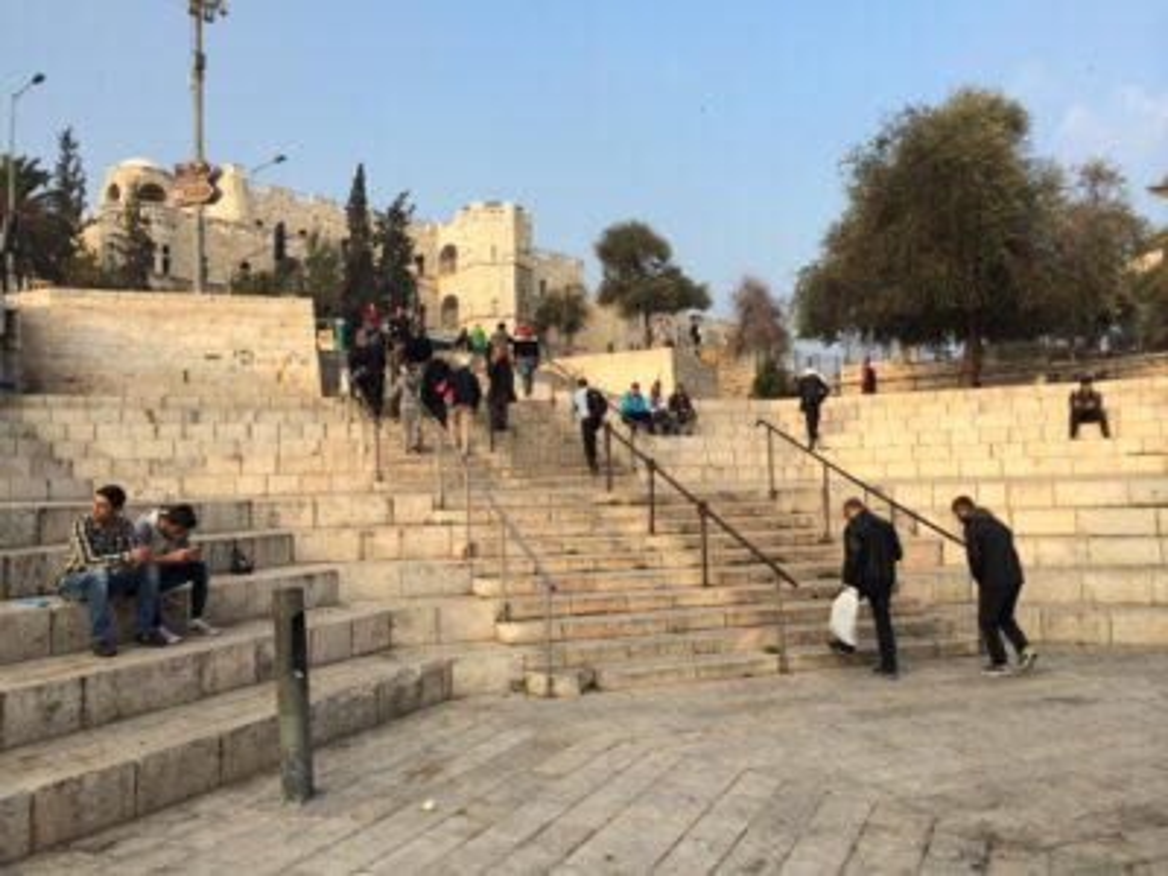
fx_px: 1012
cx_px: 584
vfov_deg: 46.8
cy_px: 438
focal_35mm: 30
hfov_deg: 60.0
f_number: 2.2
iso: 32
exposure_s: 1/707
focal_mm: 4.12
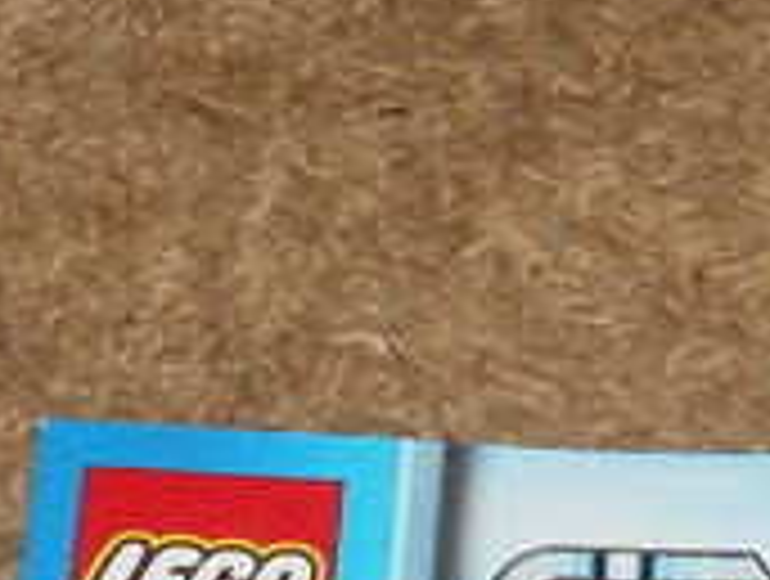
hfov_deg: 10.4
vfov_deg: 7.8
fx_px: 4213
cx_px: 315
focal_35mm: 189
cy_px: 690
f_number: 3.5
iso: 125
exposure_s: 1/30
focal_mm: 6.3
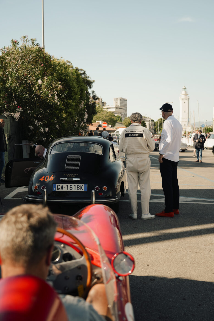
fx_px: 392
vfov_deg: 44.5
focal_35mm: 44
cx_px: 107
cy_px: 160
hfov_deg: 30.5
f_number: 4
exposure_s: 1/400
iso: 100
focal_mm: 44
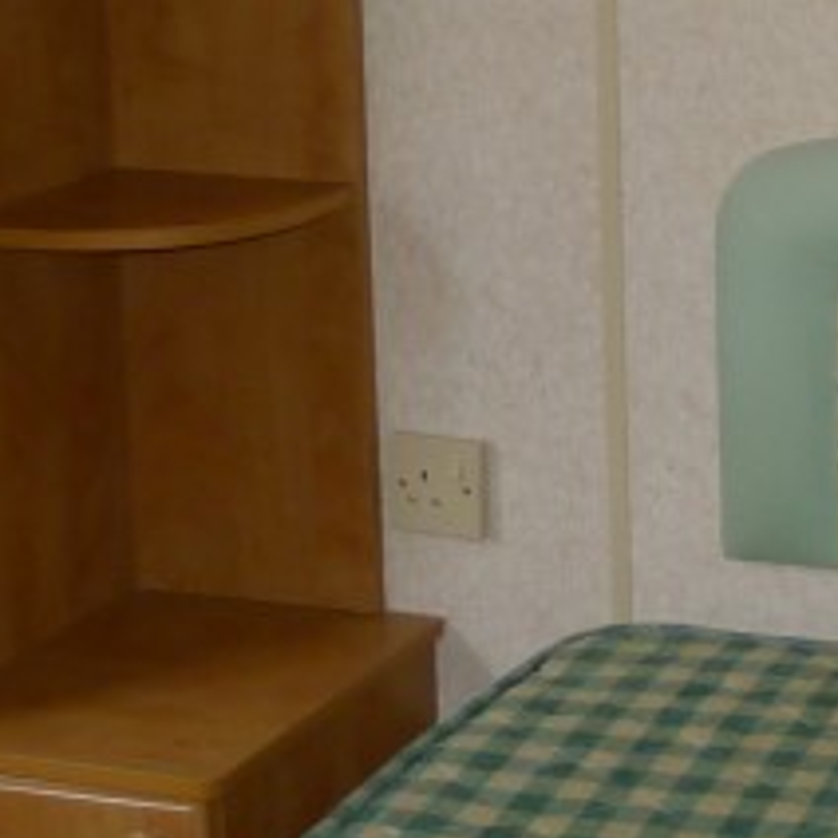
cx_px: 1310
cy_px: 55
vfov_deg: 15.5
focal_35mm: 111
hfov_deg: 14.5
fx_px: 3040
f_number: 2
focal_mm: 5.1
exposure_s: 1/60
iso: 100
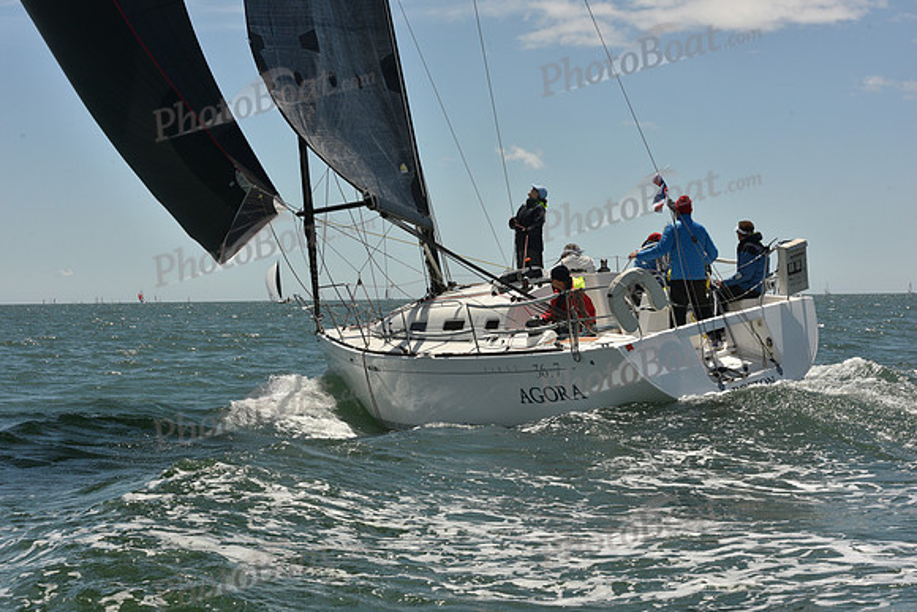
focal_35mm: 70
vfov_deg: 19.5
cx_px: 458
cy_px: 306
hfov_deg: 28.8
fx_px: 1783
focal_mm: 70
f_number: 14
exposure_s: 1/800
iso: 320
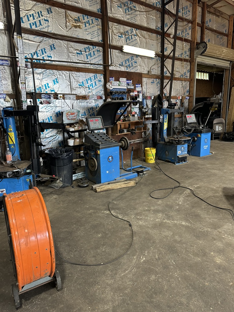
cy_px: 156
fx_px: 216
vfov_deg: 71.6
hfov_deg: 56.8
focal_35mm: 24
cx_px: 117
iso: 200
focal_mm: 6.86
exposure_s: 1/120
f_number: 1.78
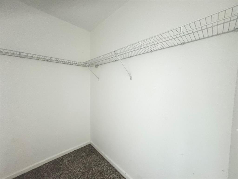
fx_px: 96
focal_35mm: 14
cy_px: 90
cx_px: 119
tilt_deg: -2.5
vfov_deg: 85.7
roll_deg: -0.5
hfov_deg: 102.1
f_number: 2.2
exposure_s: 1/60
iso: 800
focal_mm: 2.22
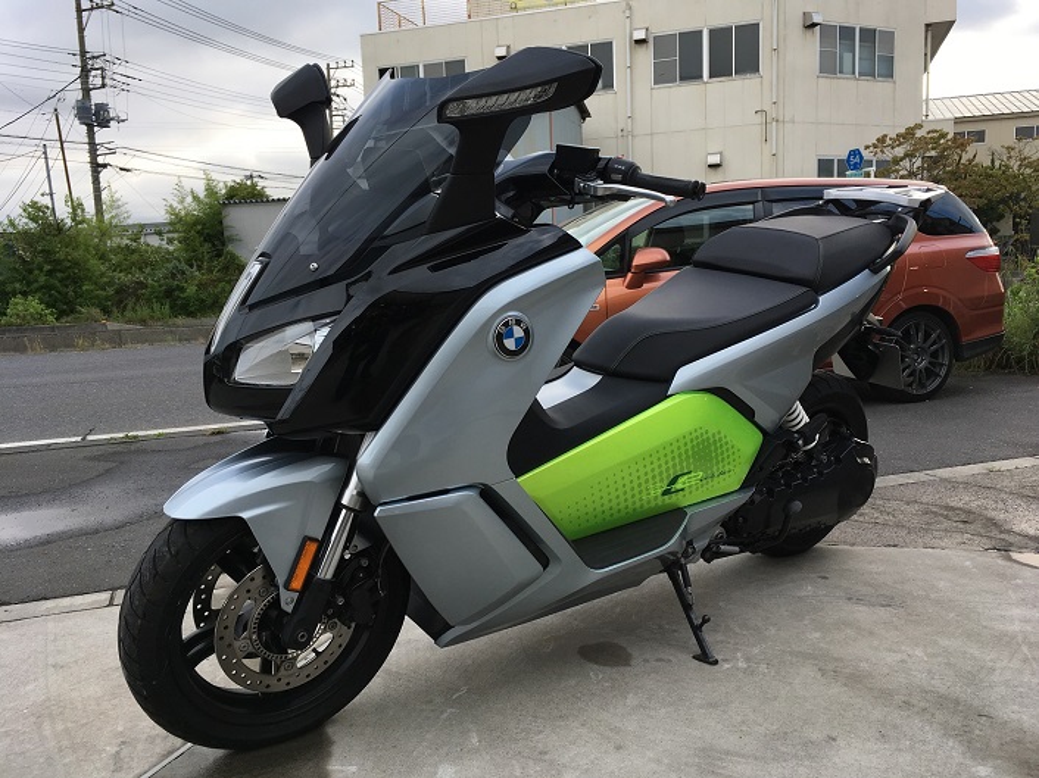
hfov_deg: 61.7
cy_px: 389
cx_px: 520
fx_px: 870
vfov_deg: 48.2
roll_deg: +2.2
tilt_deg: -8.5
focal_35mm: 29
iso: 25
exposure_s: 1/379
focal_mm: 4.15
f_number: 2.2
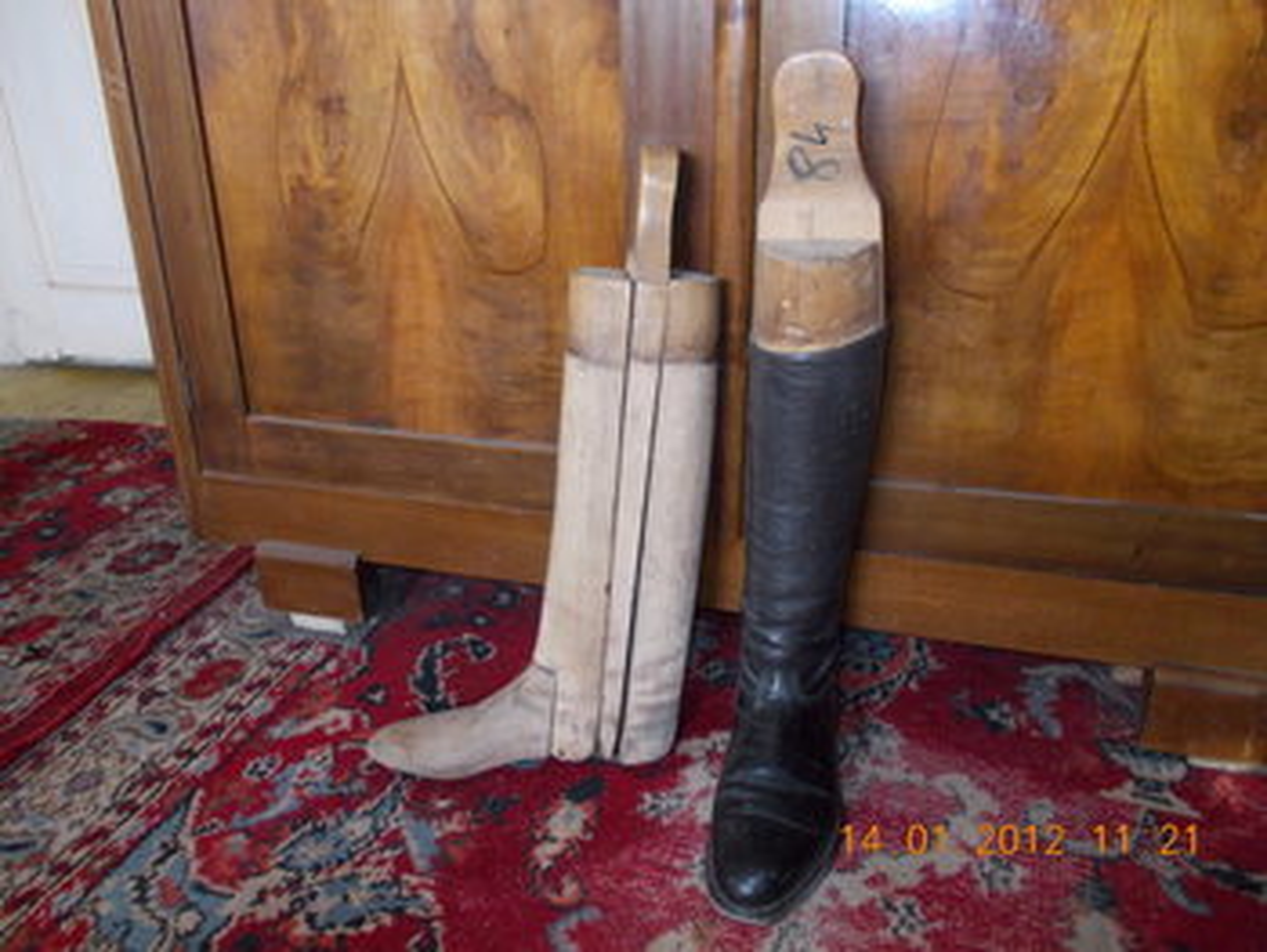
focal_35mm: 28
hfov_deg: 63.4
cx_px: 634
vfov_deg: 49.8
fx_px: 1026
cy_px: 476
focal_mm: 4
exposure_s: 1/25
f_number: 2.7
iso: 200
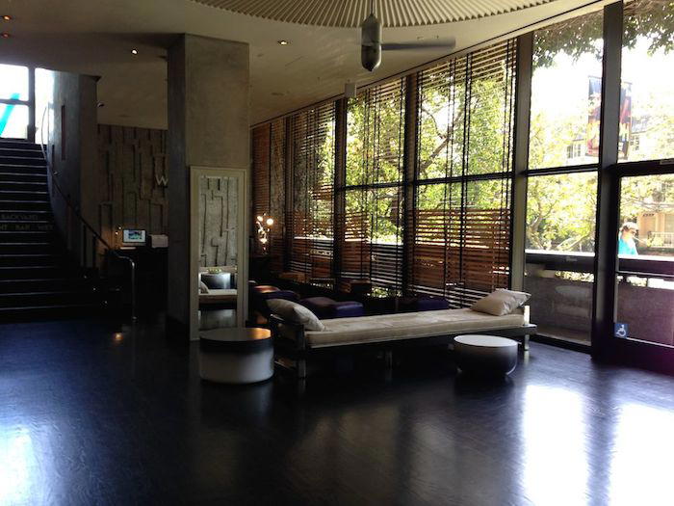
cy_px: 253
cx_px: 337
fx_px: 643
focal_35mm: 33
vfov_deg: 42.9
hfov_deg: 55.4
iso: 50
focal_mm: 4.12
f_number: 2.4
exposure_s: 1/30
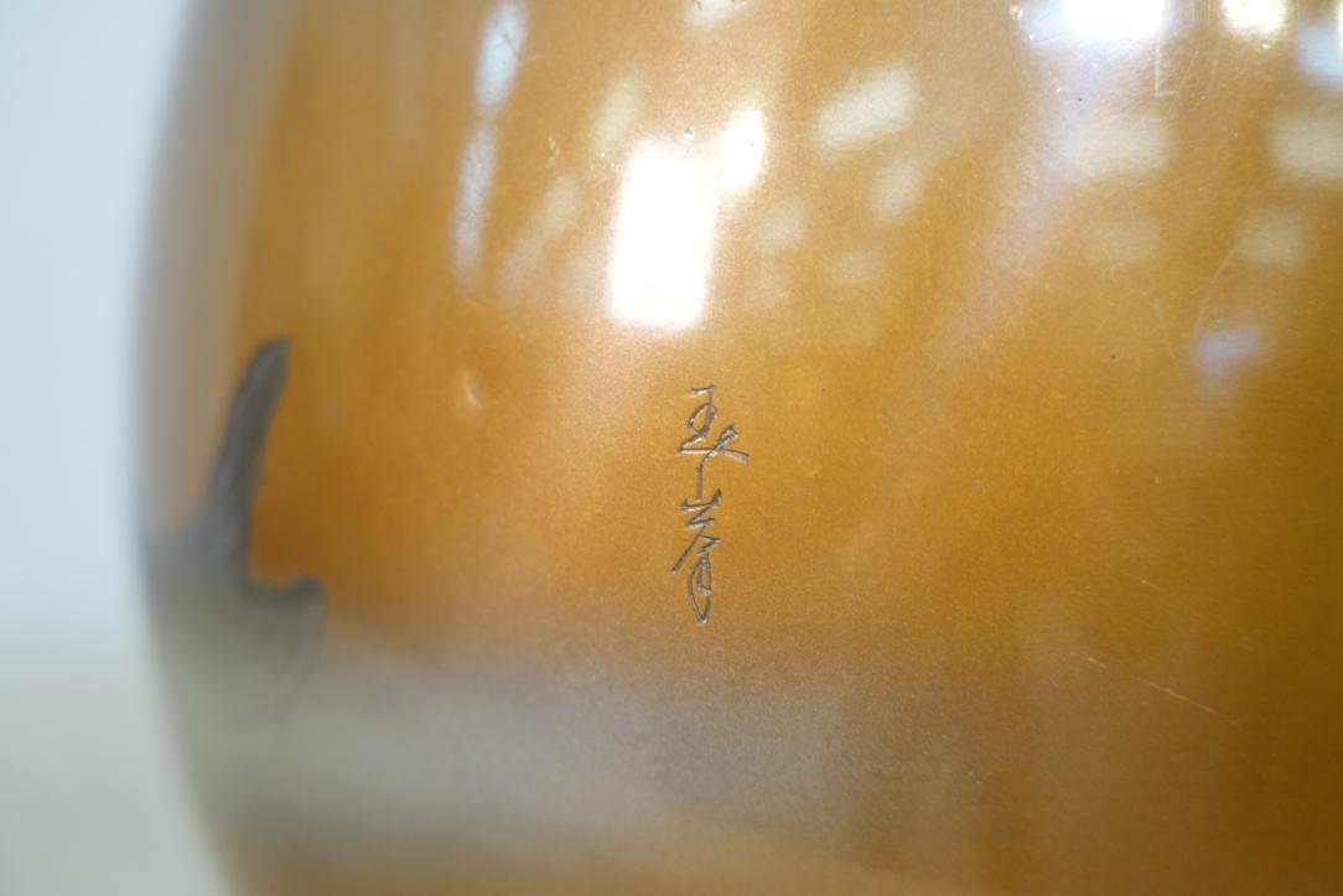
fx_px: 3917
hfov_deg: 19.5
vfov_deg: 13.0
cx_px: 672
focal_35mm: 105
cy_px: 448
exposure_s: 1/125
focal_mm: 105
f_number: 4
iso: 2000
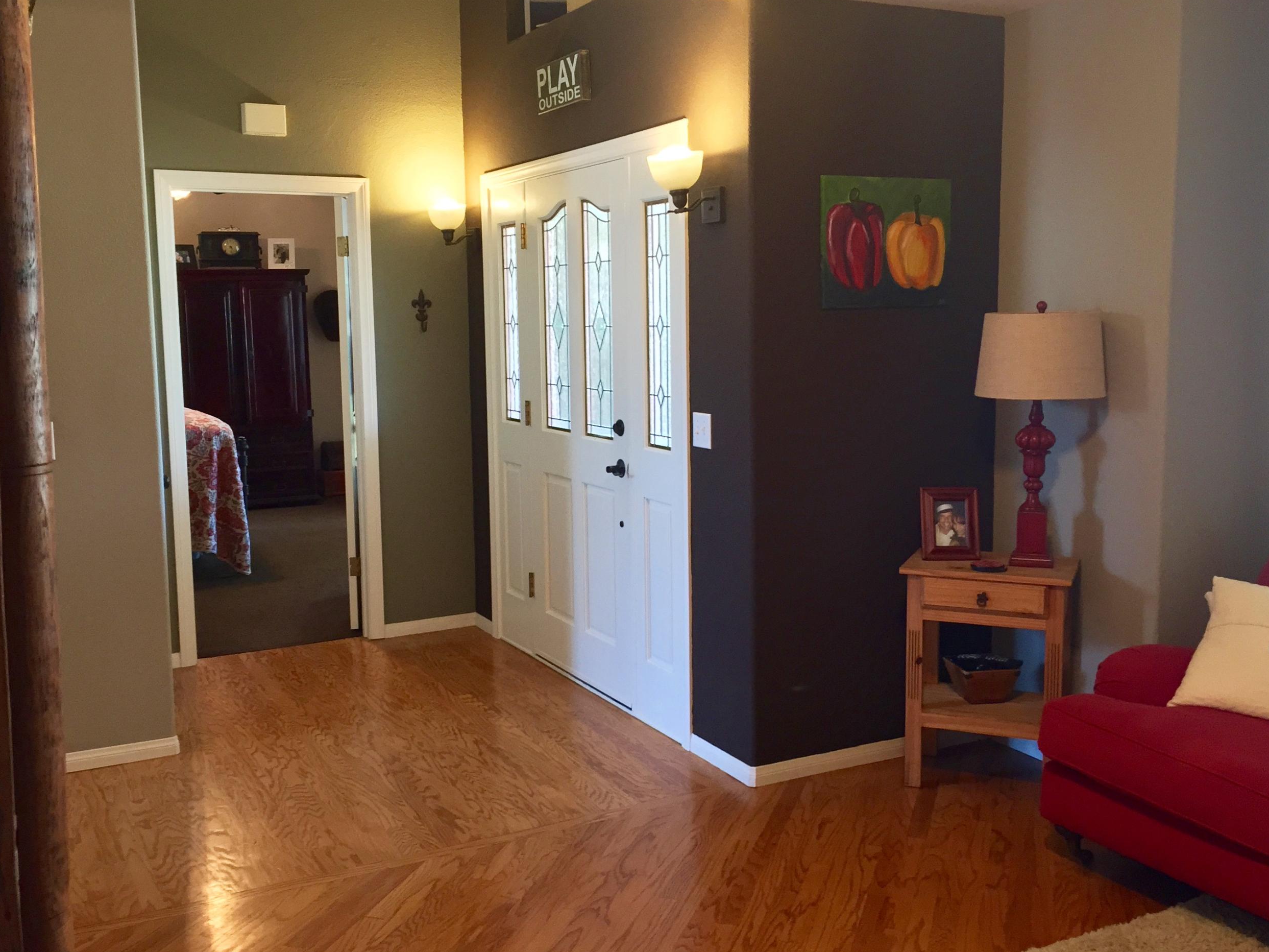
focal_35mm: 35
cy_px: 455
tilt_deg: -6.2
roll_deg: +0.5
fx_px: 1283
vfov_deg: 40.7
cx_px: 632
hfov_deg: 52.6
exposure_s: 1/30
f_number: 2.2
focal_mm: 4.15
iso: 160
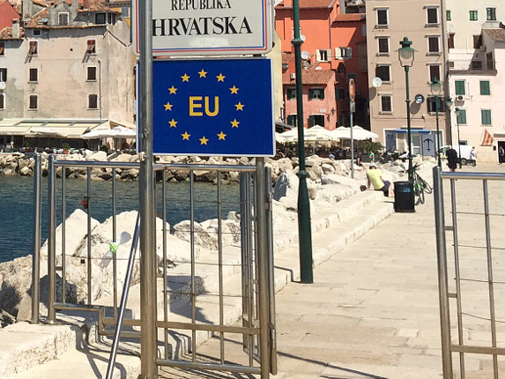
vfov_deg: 17.4
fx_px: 1182
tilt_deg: +8.8
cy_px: -67
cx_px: 18
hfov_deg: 23.3
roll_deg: -0.7
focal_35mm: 81
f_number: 2.2
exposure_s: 1/3597
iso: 32
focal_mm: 4.15
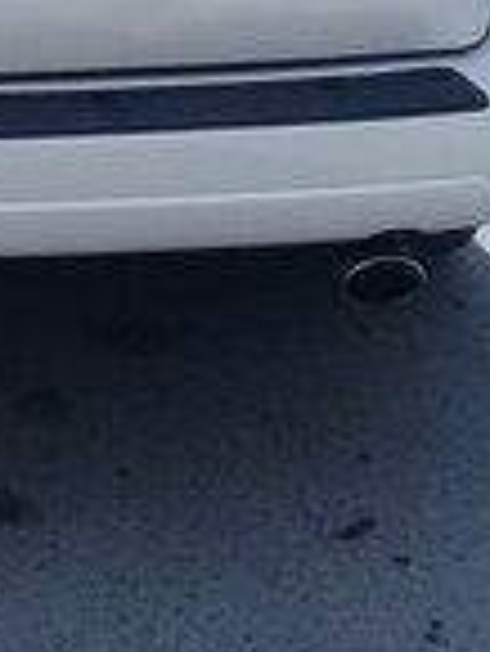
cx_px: -130
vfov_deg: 17.0
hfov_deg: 13.5
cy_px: -297
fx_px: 1998
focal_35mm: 106
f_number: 2.2
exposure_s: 1/1205
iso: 50
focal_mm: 3.3
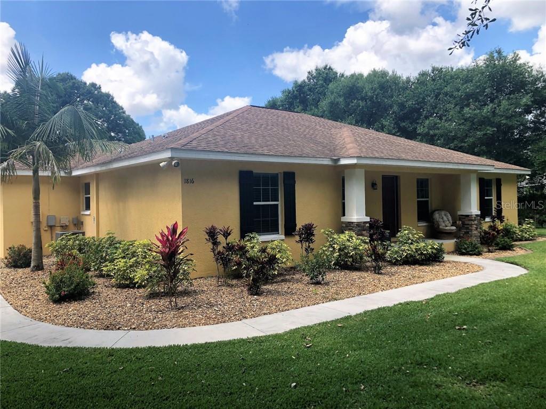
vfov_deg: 49.7
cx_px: 273
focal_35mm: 28
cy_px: 204
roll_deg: +0.7
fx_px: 442
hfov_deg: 63.4
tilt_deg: -0.8
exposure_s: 1/906
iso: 20
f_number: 1.8
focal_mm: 3.99
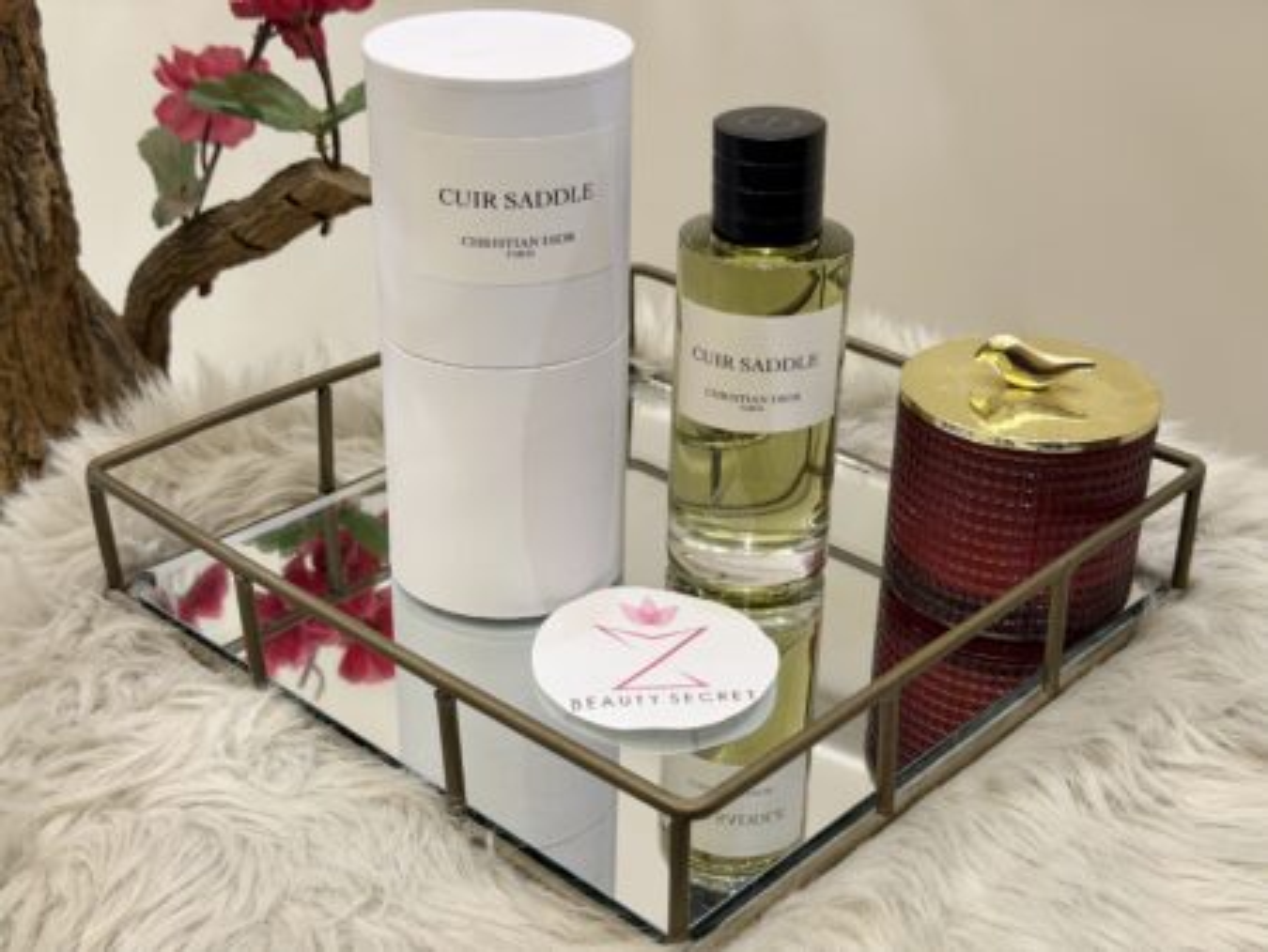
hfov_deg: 39.6
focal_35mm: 48
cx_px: 634
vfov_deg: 30.3
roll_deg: -0.7
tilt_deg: -28.6
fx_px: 1759
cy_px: 476
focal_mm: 6.76
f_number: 1.78
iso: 200
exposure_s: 1/50
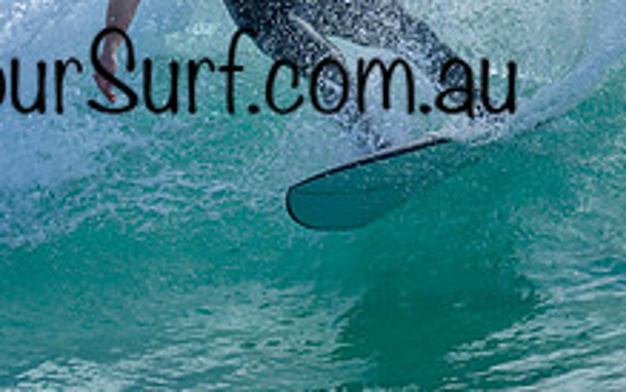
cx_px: 156
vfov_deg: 0.6
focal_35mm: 2314
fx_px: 39488
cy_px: 8
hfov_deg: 0.9
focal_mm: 800
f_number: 6.3
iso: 200
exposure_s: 1/2000
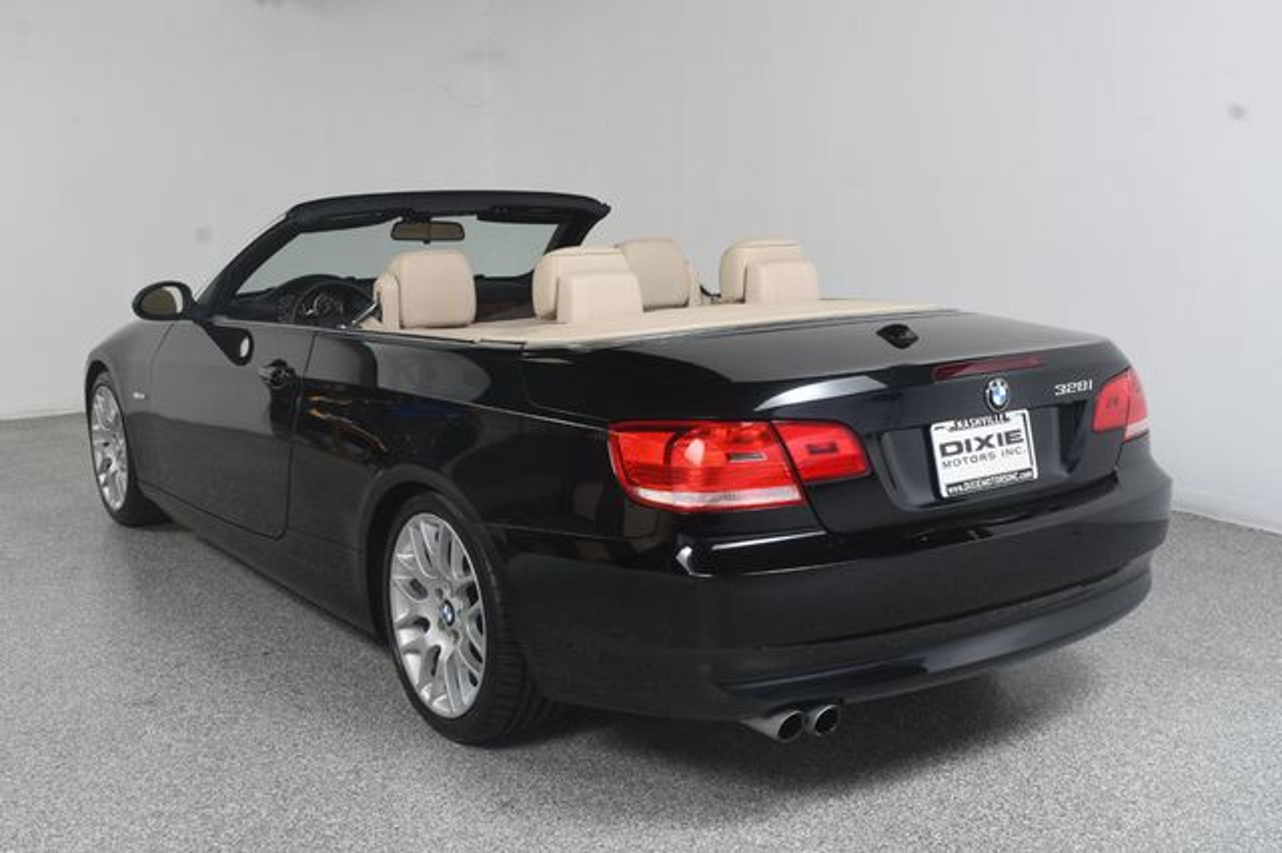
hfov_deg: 49.6
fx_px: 1388
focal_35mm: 39
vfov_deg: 34.2
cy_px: 426
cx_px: 641
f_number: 9
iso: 100
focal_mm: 26
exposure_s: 1/160
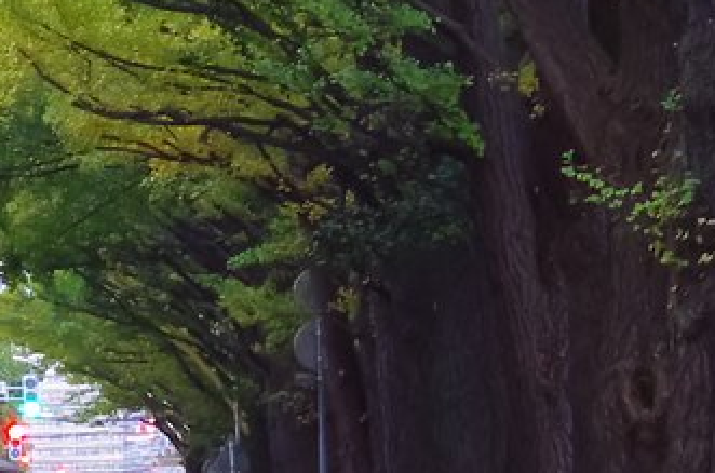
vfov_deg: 1.9
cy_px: 160
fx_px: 14365
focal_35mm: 725
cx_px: -553
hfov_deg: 2.8
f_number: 5.6
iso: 1600
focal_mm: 77.5
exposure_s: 1/15
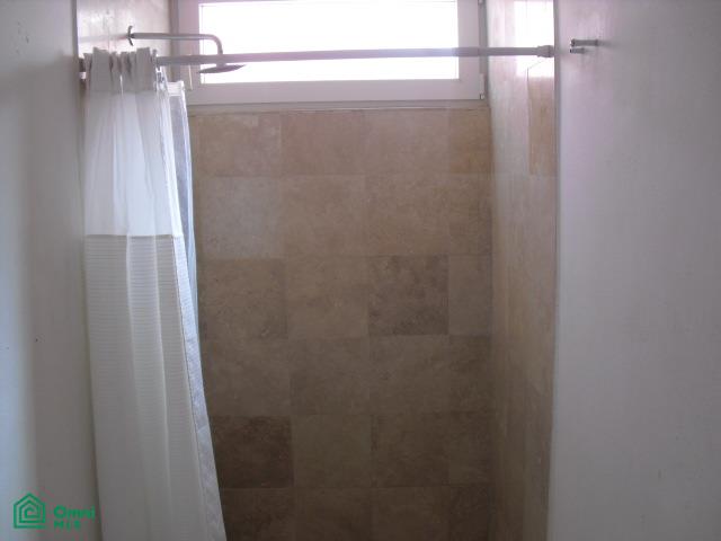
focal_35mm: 36
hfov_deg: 51.4
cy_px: 270
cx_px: 360
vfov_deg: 39.7
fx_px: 750
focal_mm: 6.3
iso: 200
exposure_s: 1/80
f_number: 3.1
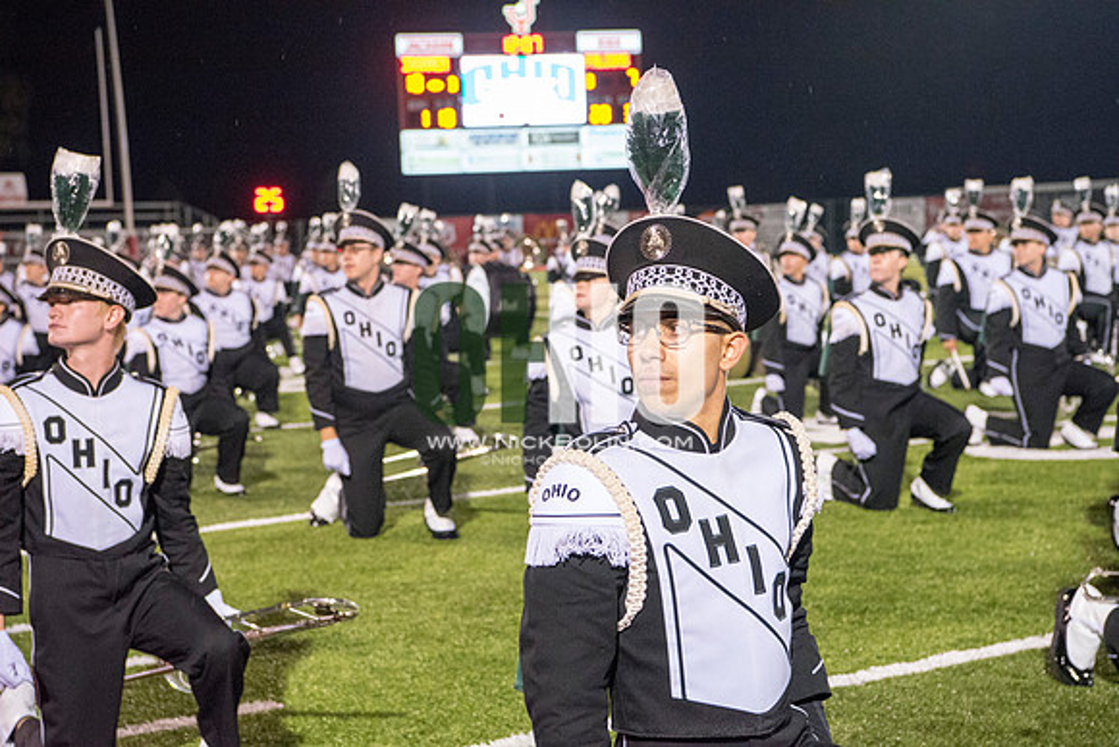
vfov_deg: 19.5
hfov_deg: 28.8
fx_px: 2176
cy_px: 374
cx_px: 560
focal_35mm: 70
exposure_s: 1/320
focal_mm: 70
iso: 5000
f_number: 5.6
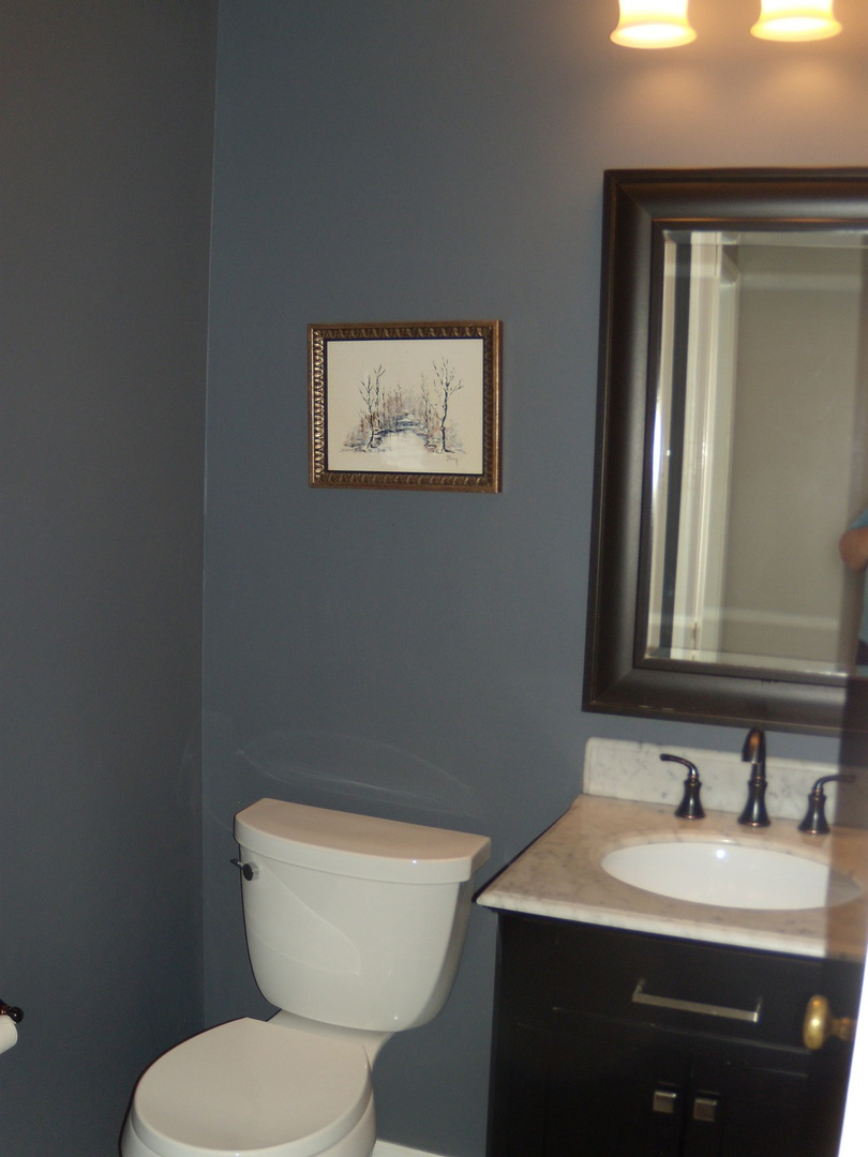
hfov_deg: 39.7
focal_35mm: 36
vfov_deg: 51.4
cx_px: 434
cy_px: 578
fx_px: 1204
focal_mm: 6.4
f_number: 3.6
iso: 100
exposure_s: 1/30
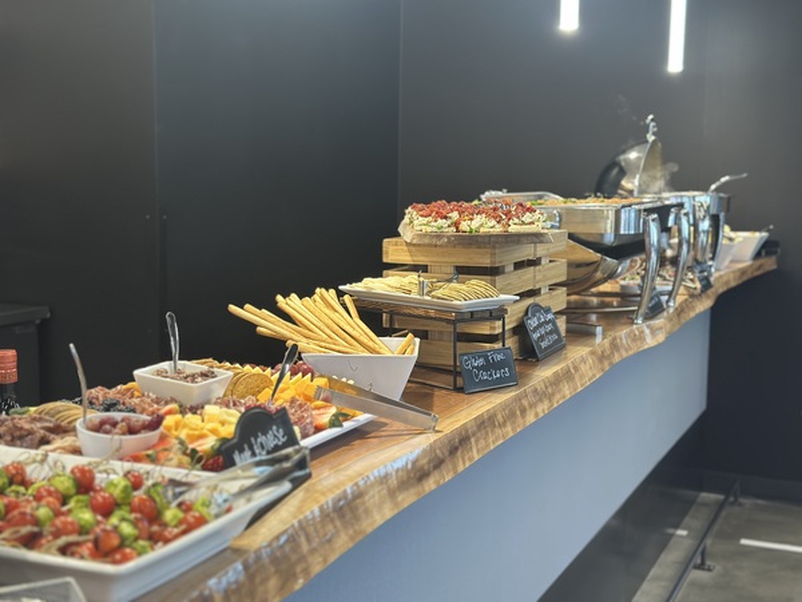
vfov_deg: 30.3
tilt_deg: -7.2
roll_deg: -1.2
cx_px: 401
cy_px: 301
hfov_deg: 39.7
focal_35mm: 48
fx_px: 1112
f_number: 1.78
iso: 200
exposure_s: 1/60
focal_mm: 6.86
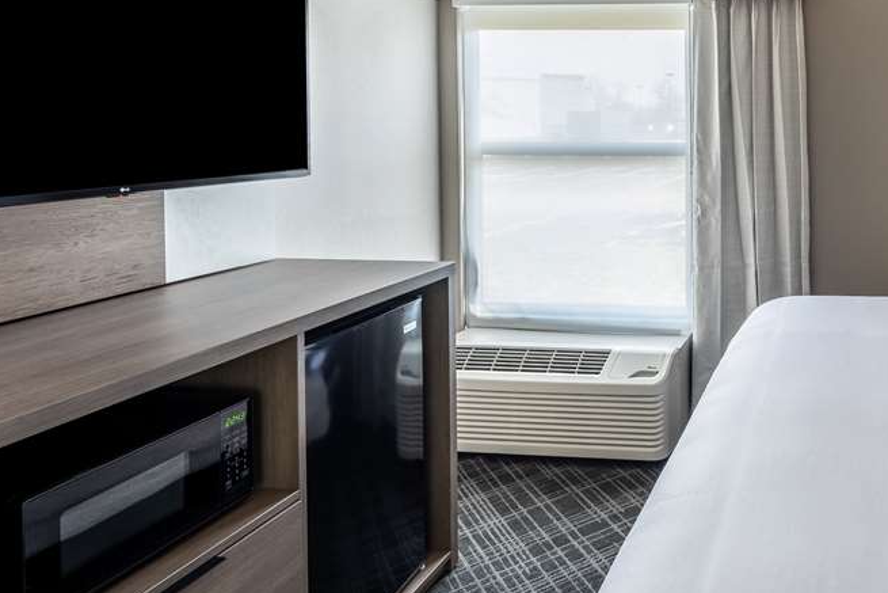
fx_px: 617
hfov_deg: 66.1
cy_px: 282
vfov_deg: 51.3
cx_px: 687
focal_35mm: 25
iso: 100
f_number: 8
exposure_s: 1/15
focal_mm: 16
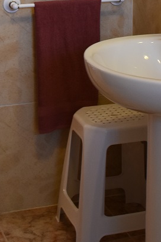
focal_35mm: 101
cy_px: -39
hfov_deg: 13.5
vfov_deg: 19.1
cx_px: 95
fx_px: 681
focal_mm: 23
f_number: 4
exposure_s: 1/60
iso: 800
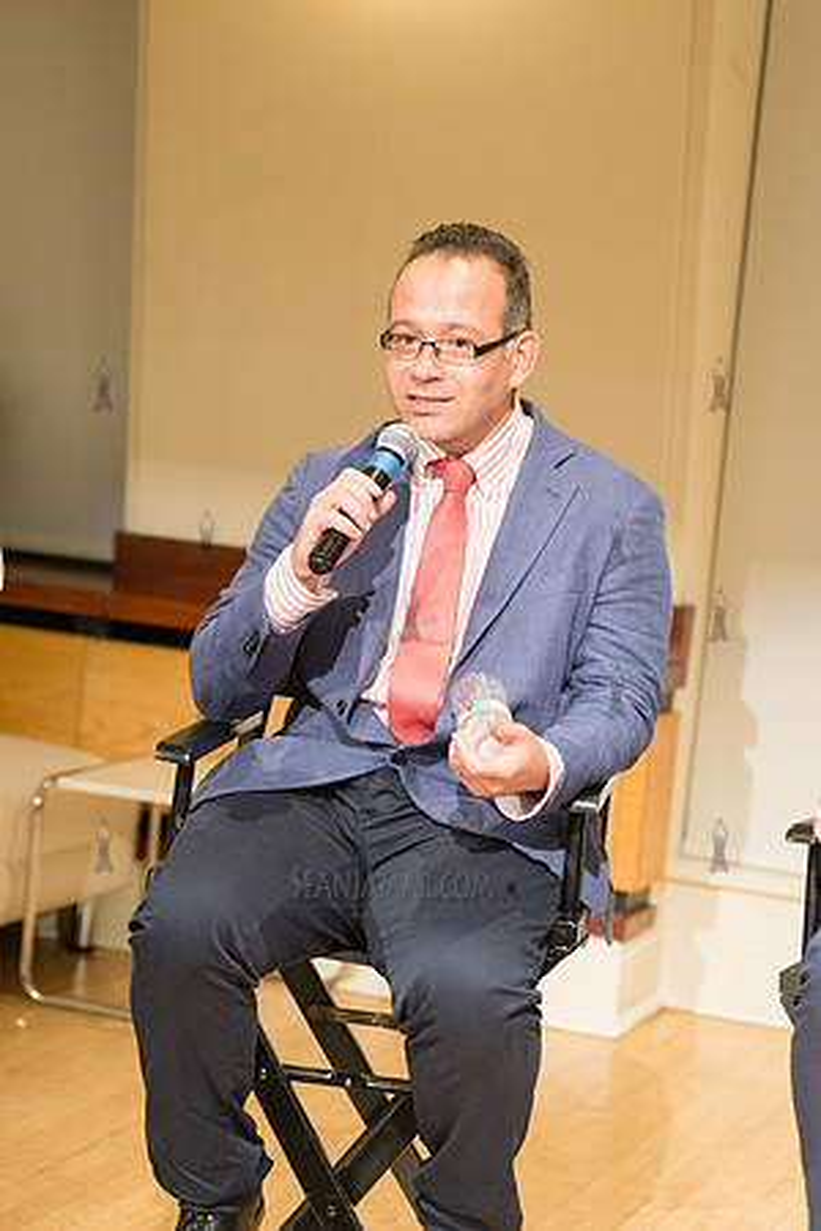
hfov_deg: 17.1
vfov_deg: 25.4
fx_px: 2736
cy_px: 616
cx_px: 410
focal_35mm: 80
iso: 2500
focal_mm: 80
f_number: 4
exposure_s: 1/100
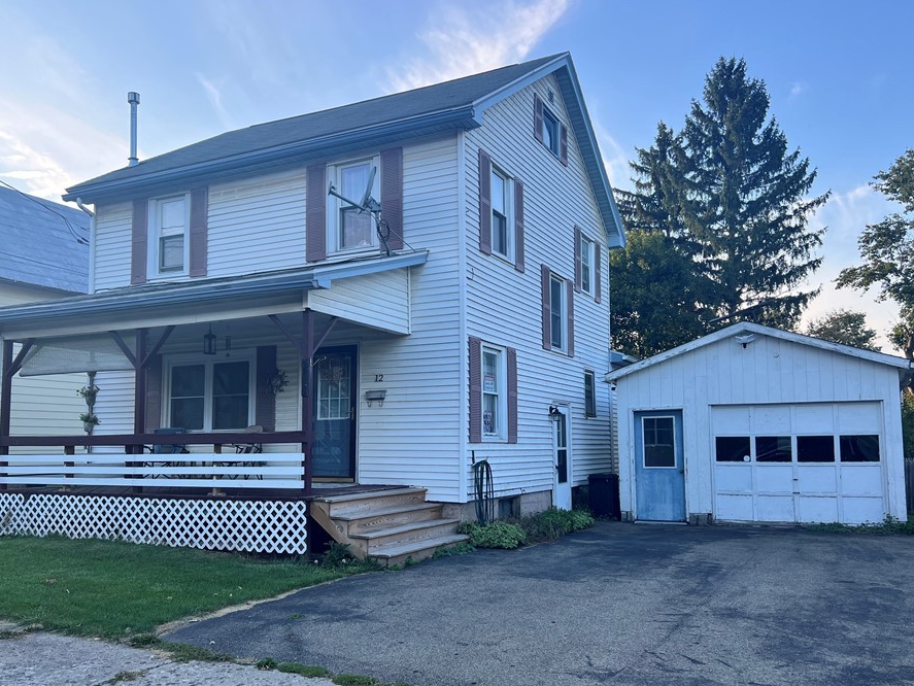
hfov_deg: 59.9
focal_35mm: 30
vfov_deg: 46.7
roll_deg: +0.3
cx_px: 465
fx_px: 792
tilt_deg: +3.6
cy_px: 391
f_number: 1.5
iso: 50
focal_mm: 5.7
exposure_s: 1/509
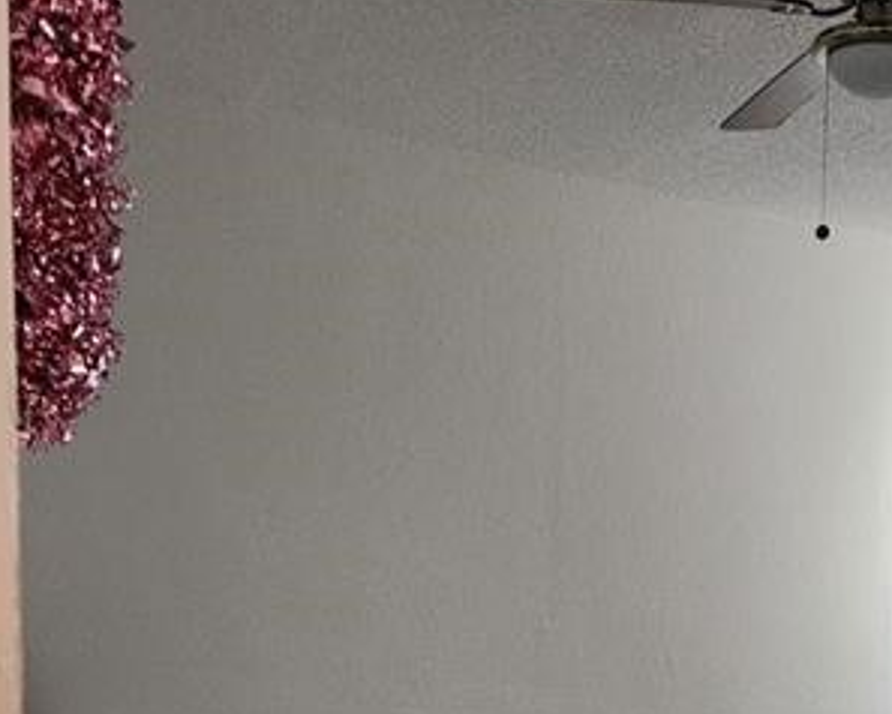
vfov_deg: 24.6
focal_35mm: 58
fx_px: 1532
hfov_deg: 31.0
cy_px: 777
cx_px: 799
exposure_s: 1/60
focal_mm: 5.4
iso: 800
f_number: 1.8
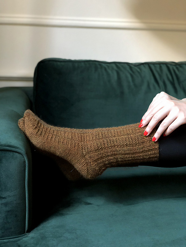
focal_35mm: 52
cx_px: 93
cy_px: 124
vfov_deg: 36.8
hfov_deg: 28.0
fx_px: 373
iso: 160
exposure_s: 1/13
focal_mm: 6
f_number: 2.4
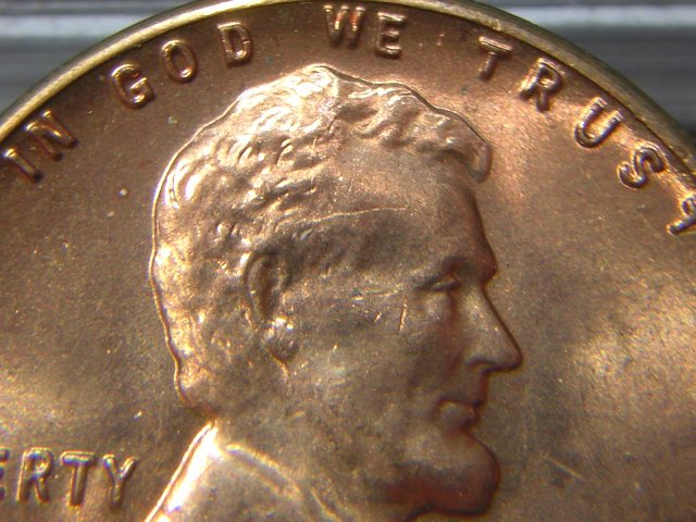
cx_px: 348
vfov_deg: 19.9
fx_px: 1488
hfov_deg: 26.3
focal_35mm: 74
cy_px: 261
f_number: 3.8
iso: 100
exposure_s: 1/3.6
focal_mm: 9.6
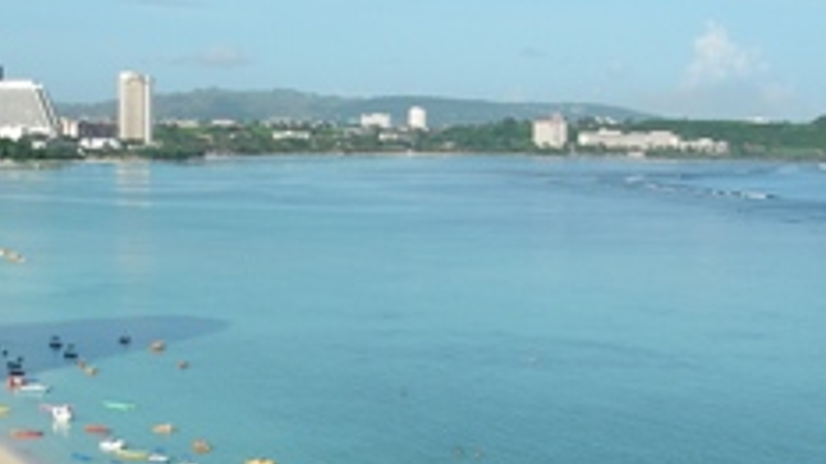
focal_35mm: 82
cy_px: 301
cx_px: 179
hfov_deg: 25.5
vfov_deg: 14.7
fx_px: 1796
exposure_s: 1/250
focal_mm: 6.3
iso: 64
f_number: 6.6
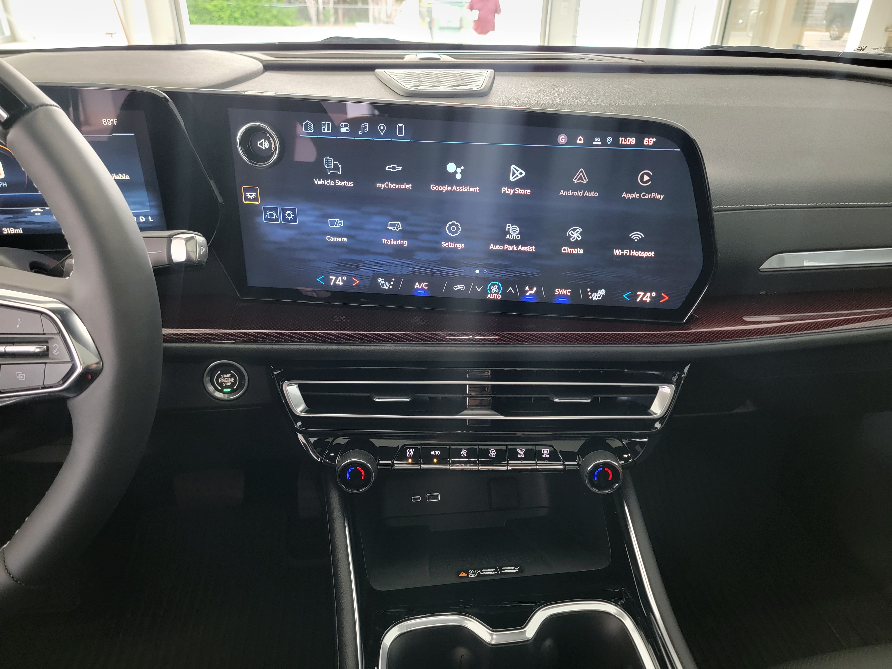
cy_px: 334
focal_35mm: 24
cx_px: 446
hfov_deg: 71.6
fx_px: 618
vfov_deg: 56.8
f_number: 1.8
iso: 500
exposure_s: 1/40
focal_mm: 6.7
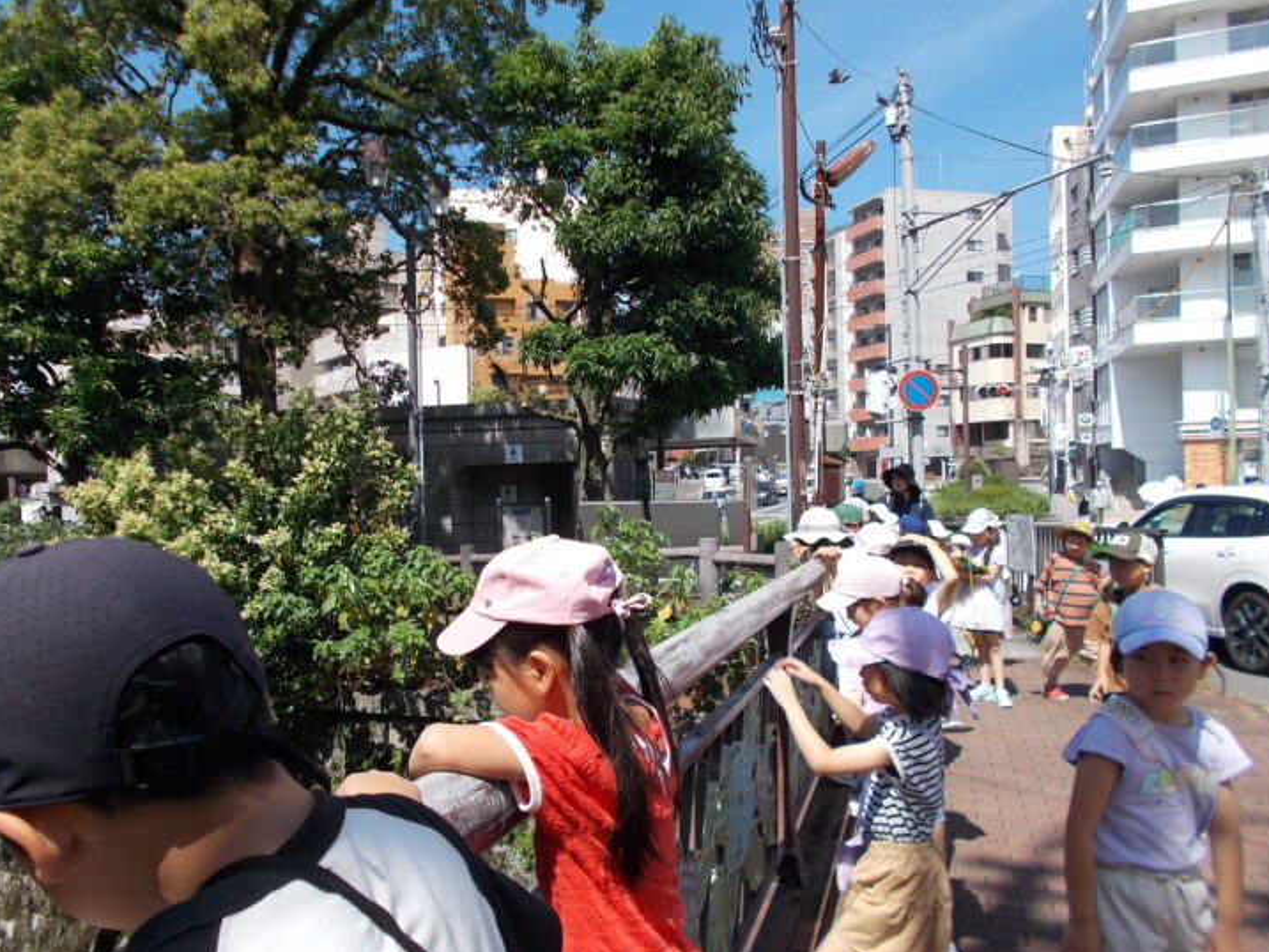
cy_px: 501
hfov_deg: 61.6
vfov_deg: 48.2
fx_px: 1063
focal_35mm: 29
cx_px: 588
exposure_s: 1/125
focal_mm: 4.6
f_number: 8
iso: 80
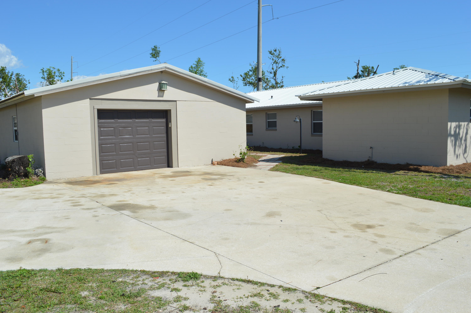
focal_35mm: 27
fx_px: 353
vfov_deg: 47.8
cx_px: 236
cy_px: 156
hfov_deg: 67.4
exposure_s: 1/250
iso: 100
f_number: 8
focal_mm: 18
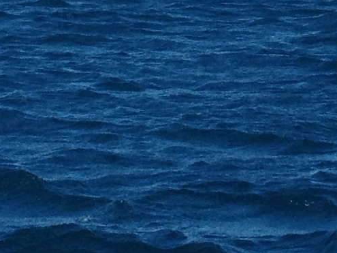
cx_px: 270
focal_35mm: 231
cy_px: -215
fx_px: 2248
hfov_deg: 8.6
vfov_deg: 6.3
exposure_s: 1/1672
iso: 64
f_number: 2.4
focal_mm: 4.28
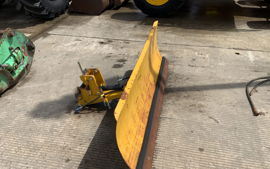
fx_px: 228
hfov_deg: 61.2
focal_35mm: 31
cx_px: 134
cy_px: 100
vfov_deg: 40.4
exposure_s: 1/2141
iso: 16
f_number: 1.8
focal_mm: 3
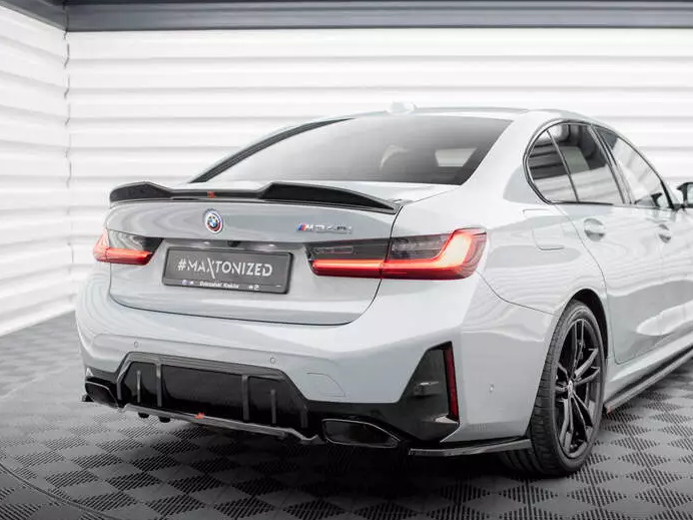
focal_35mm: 49
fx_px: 981
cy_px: 252
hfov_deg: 38.8
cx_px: 411
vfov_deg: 29.7
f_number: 2.5
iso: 500
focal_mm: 35
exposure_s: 1/100
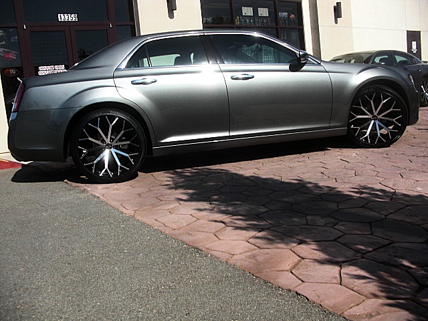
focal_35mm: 36
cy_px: 160
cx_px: 214
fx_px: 445
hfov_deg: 51.4
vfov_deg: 39.7
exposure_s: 1/160
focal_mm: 6.3
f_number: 7.9
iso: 50
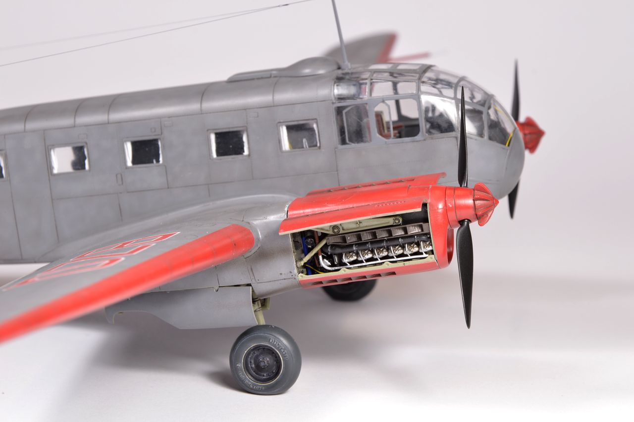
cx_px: 317
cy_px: 211
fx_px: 2771
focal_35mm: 158
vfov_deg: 8.7
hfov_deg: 13.1
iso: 100
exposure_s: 1/8
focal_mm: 105
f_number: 13
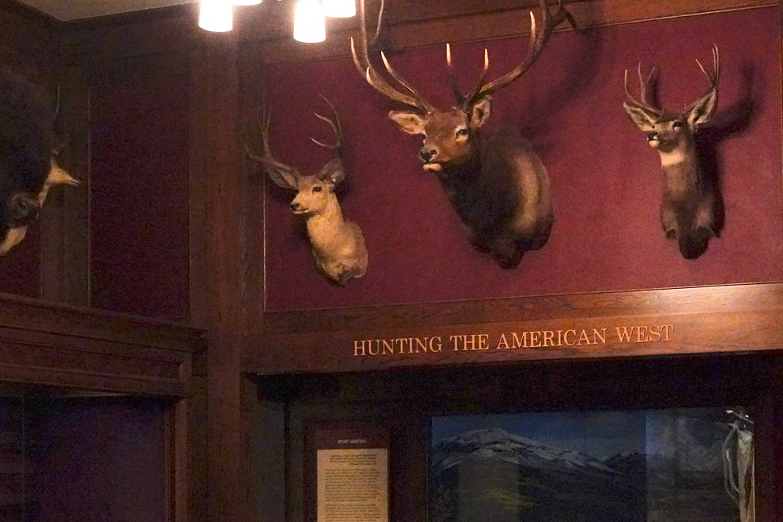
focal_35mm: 66
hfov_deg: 30.0
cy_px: 439
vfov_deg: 20.3
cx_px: 581
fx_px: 1436
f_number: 8
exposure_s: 1/100
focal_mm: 32
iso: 16000
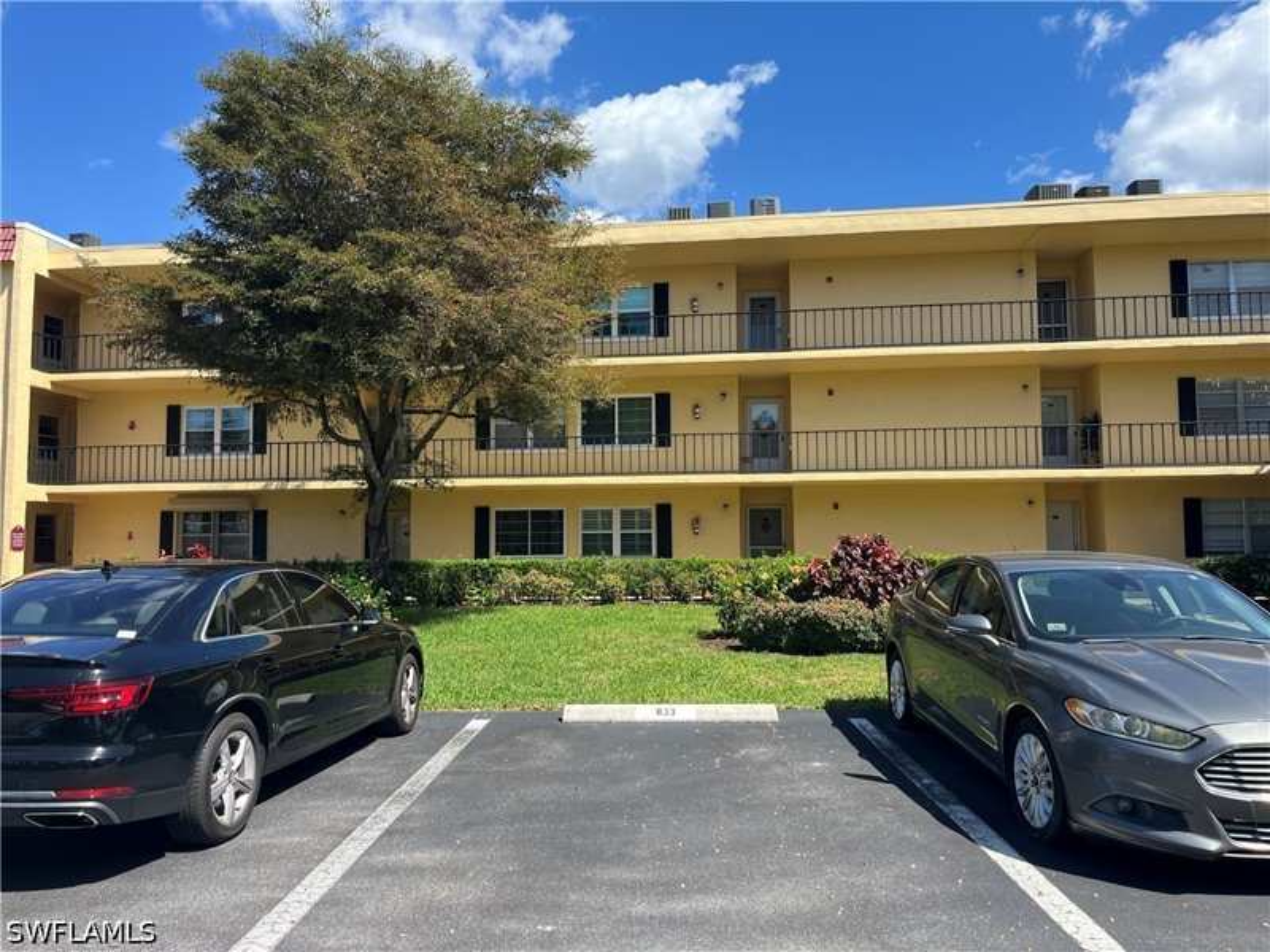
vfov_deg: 53.1
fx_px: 954
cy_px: 476
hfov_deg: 67.3
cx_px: 635
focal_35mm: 26
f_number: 1.6
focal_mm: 5.1
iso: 50
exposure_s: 1/1957
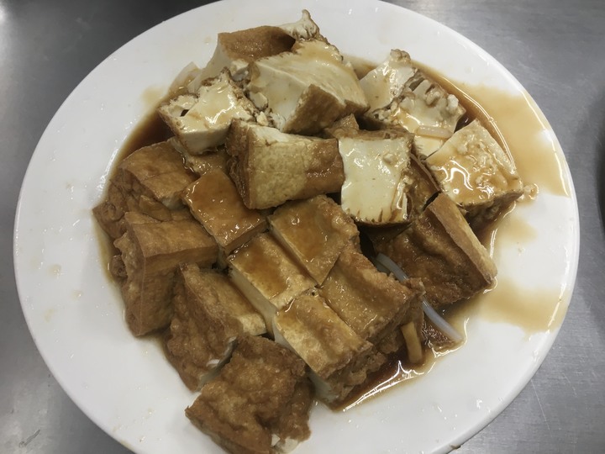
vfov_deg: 48.2
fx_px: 507
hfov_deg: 61.7
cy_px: 227
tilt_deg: -63.9
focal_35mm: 29
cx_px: 302
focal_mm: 4.15
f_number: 2.2
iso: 50
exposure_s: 1/30
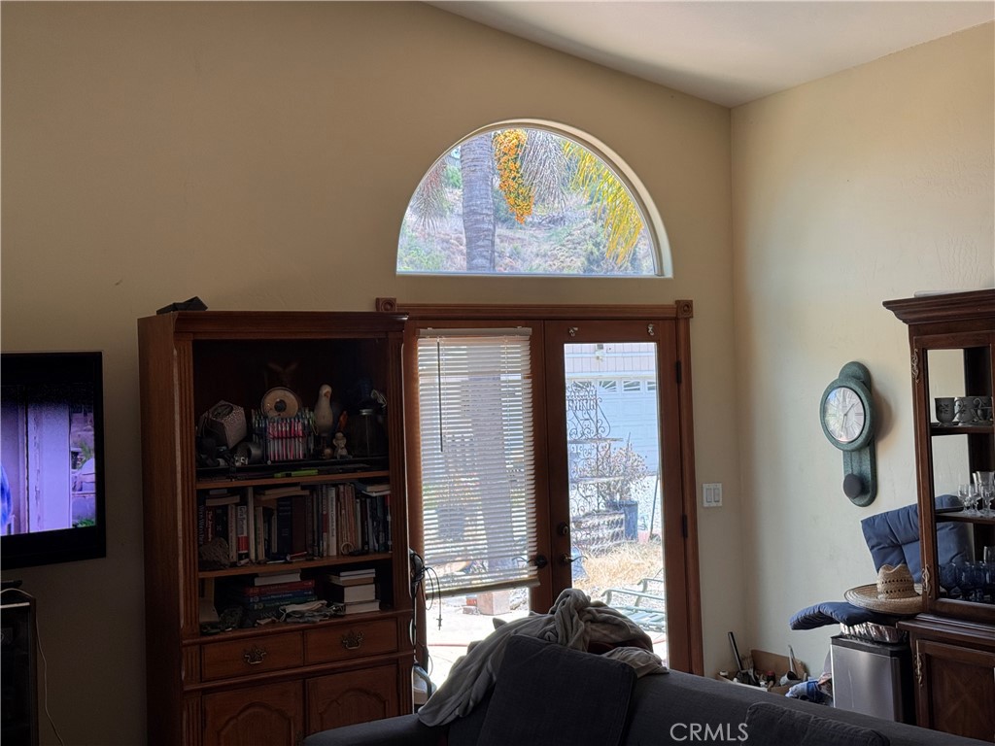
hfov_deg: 39.7
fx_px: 1380
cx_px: 498
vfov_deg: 30.3
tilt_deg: +2.3
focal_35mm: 48
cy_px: 373
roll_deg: +1.9
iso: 64
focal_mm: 6.76
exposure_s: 1/226
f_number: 1.78
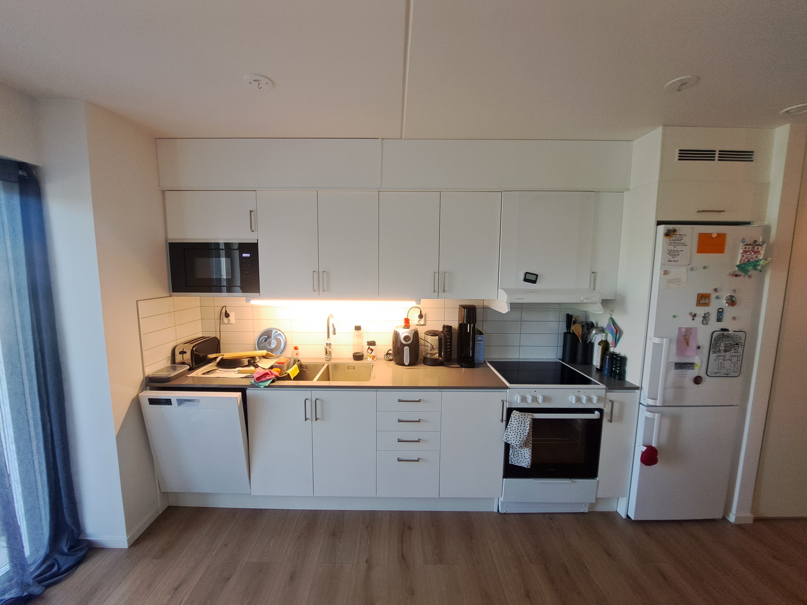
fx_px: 303
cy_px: 302
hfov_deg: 106.2
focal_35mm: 13
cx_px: 404
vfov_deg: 89.9
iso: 100
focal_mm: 1.74
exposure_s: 1/50
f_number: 2.2
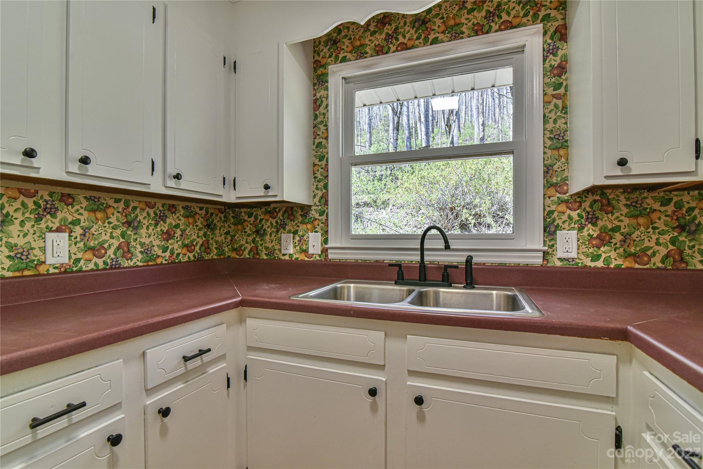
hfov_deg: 96.7
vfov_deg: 73.8
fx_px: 312
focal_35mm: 16
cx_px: 352
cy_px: 234
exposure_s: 1/320
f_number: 9
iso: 1600
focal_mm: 16
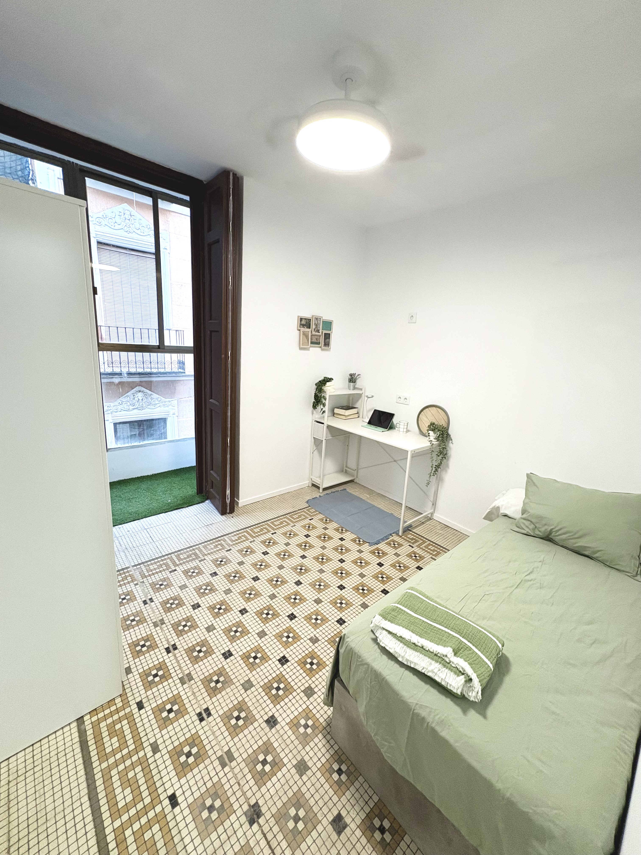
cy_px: 428
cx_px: 320
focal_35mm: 14
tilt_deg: -13.0
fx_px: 346
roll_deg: -3.9
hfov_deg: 85.7
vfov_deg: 102.1
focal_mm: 2.22
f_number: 2.2
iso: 250
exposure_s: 1/70
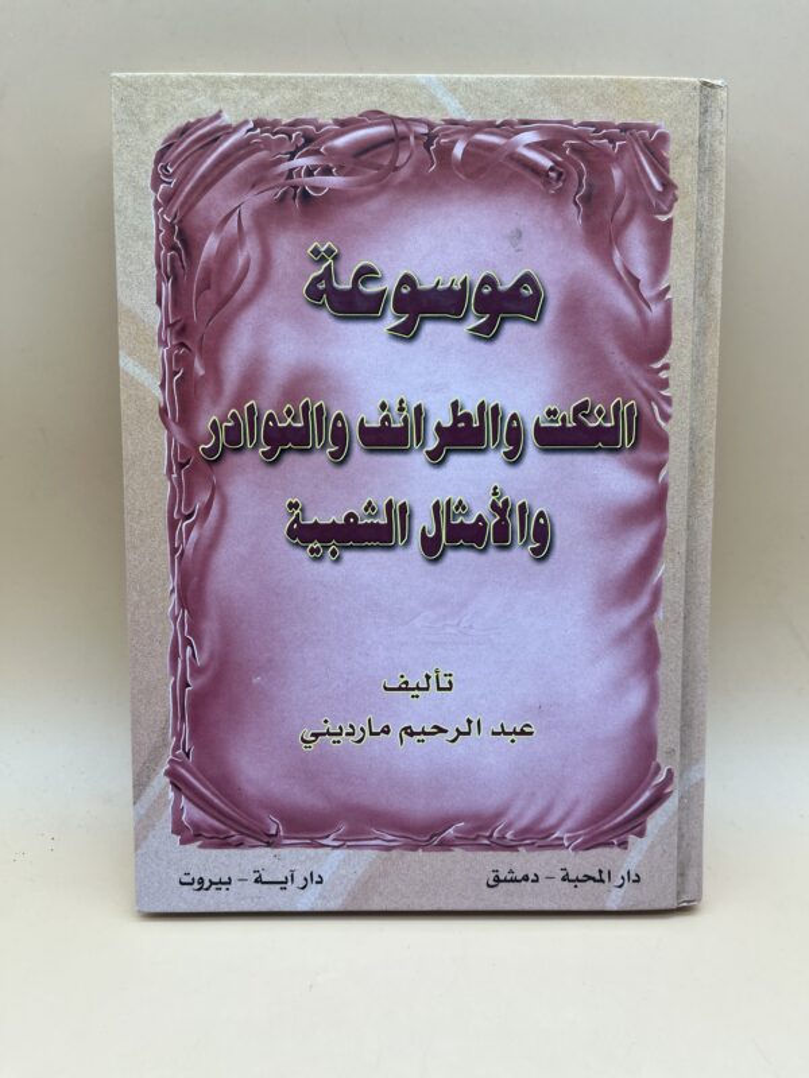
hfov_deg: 53.1
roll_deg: -0.6
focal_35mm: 26
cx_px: 404
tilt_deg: -19.5
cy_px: 539
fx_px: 810
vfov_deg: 67.3
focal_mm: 5.1
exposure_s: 1/335
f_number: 1.6
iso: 50
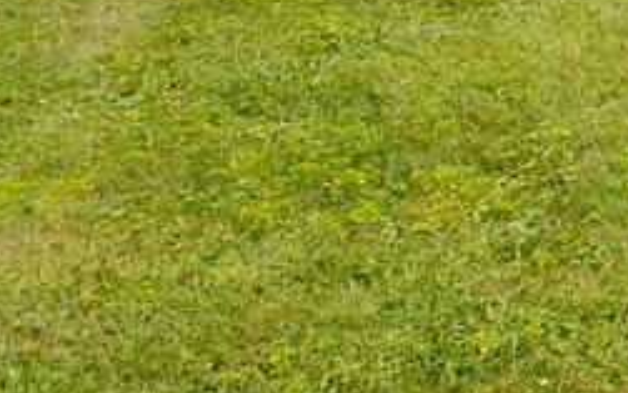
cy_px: -413
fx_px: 1130
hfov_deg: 19.6
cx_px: 1215
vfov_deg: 15.4
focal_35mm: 66
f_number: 13
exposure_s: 1/640
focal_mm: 10
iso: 800
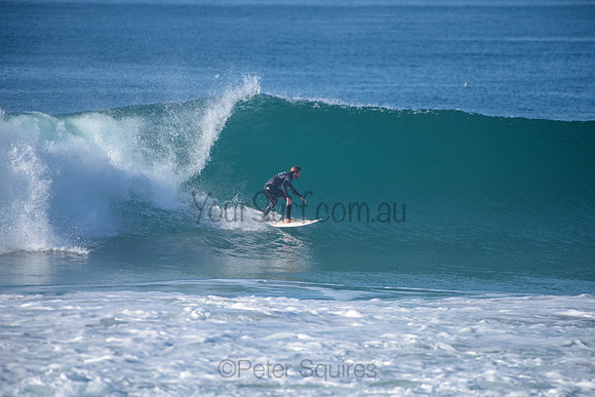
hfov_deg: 4.1
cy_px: 198
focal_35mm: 500
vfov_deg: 2.8
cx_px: 298
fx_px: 8265
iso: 220
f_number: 5.6
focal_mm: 500
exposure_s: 1/2000
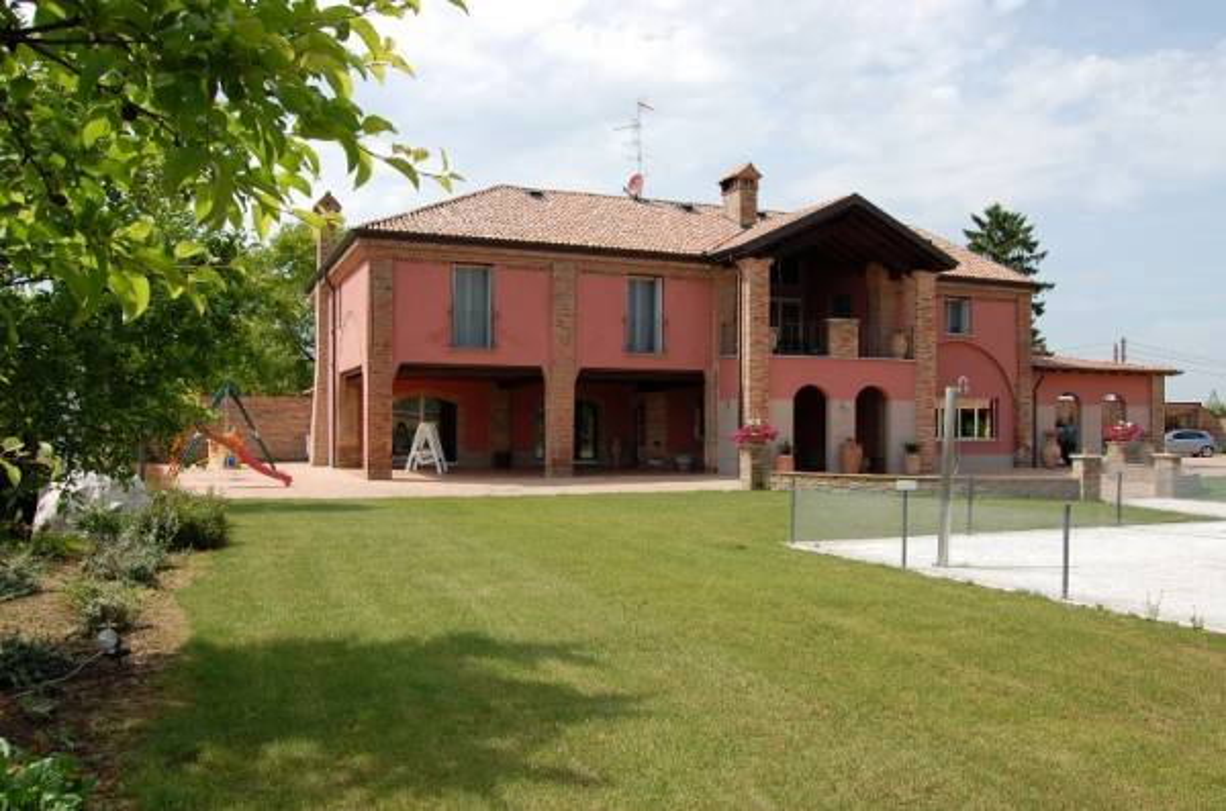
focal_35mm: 30
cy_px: 406
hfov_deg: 62.0
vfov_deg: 43.4
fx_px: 1019
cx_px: 613
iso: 200
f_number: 9
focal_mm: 20
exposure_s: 1/320
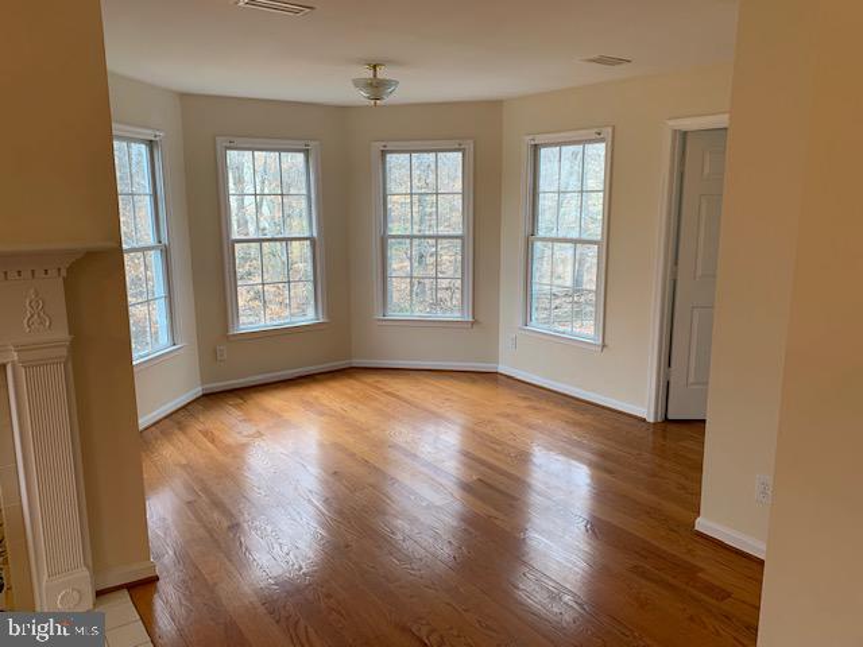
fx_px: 648
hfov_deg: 67.3
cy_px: 324
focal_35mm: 26
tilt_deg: -11.6
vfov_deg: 53.1
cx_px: 432
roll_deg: +0.3
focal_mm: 4.25
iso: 64
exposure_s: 1/60
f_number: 1.8
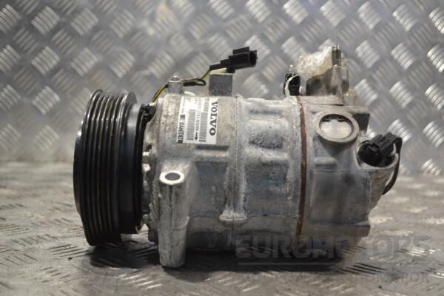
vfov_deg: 28.1
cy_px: 148
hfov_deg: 41.1
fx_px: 592
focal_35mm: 48
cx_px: 222
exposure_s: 1/80
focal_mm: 32
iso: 400
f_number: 4.8
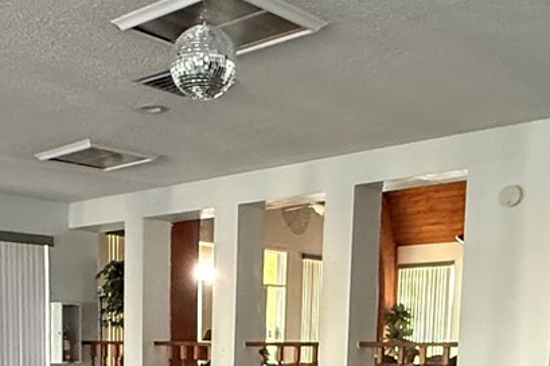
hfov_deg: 34.5
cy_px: 474
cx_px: 151
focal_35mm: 57
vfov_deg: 21.5
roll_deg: +0.0
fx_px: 870
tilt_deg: -8.3
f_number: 2.2
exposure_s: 1/60
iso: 1000
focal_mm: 2.22
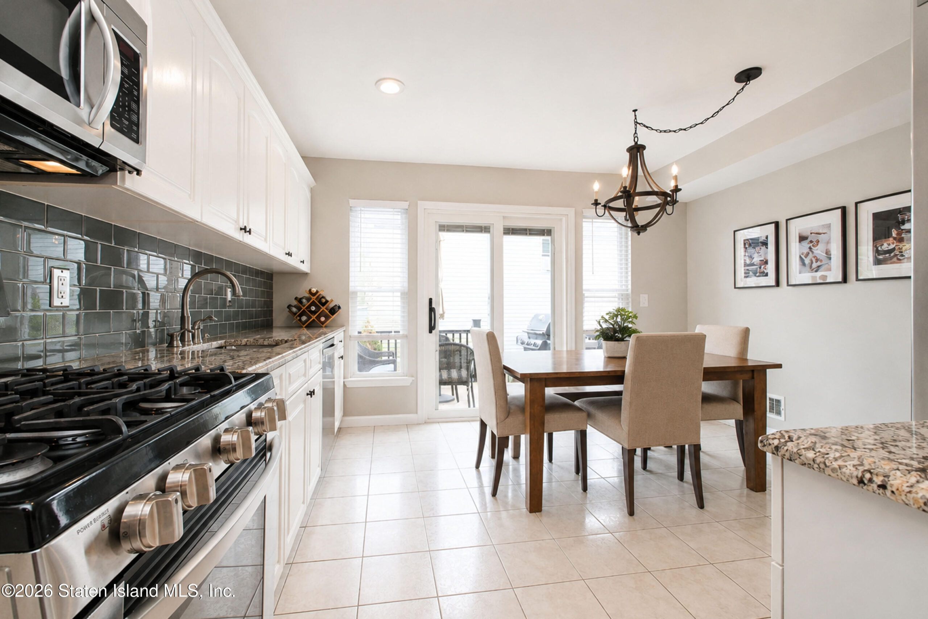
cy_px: 310
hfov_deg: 100.4
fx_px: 387
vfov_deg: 77.3
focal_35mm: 15
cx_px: 464
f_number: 8
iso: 1250
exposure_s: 1/80
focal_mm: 10
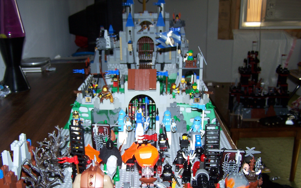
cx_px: 145
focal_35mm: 42
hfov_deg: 47.2
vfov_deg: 30.4
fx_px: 345
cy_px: 114
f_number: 2.8
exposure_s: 1/60
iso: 80
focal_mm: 6.3
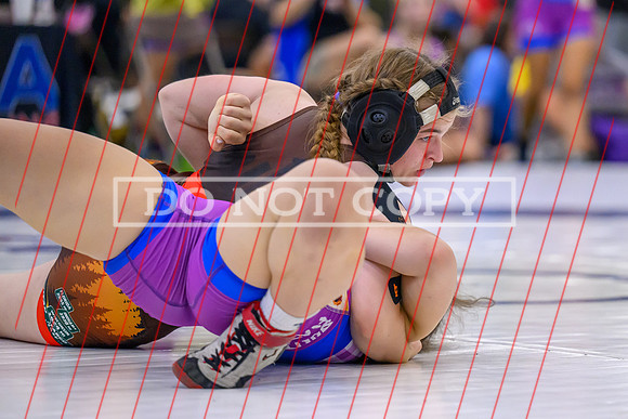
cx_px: 431
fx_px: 3497
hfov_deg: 10.3
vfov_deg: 6.9
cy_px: 232
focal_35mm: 200
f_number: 2.8
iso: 6400
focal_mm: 145
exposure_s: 1/800
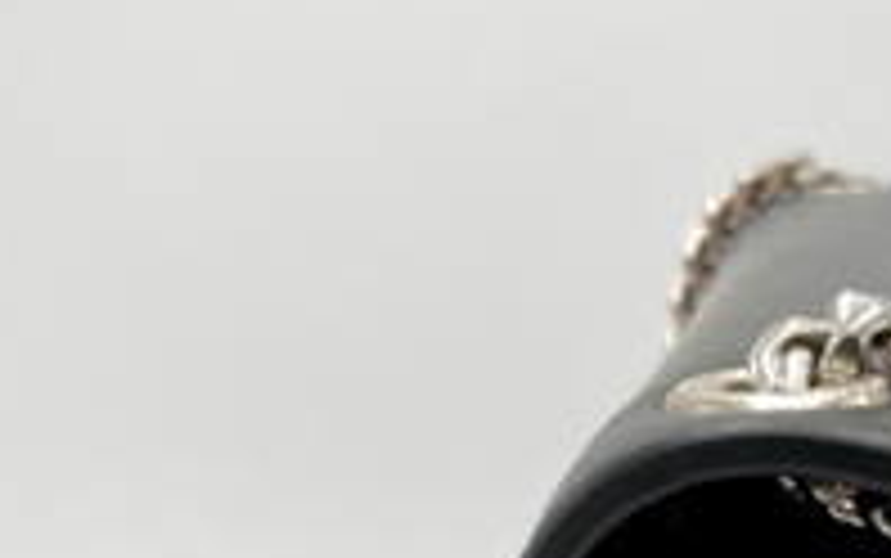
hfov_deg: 22.4
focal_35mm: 89
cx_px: 882
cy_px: 1202
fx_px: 2162
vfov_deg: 12.5
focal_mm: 4.2
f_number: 1.6
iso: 50
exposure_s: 1/121
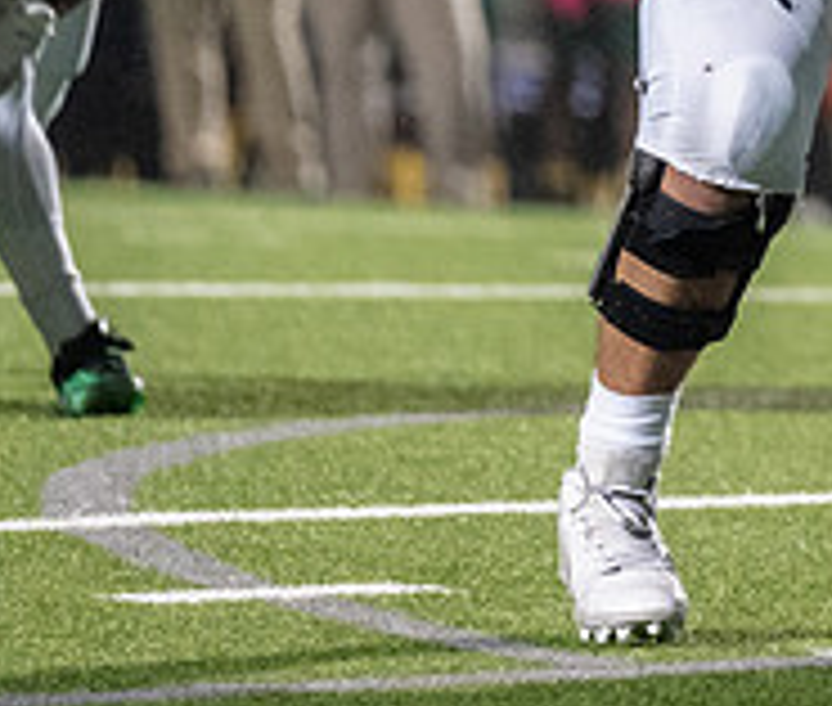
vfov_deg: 1.8
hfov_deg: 2.1
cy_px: -235
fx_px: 22848
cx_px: 1241
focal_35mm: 906
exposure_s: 1/1250
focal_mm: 200
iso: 3200
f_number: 2.8
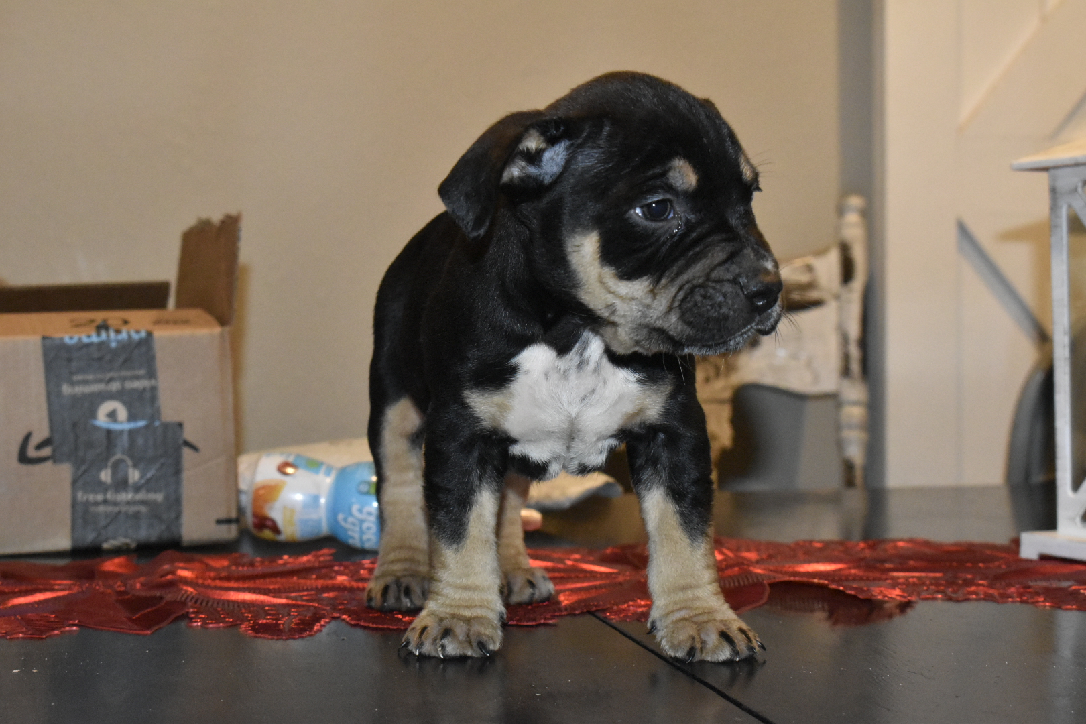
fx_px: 2036
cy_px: 362
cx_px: 543
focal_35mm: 68
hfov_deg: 29.9
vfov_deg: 20.2
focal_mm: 45
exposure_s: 1/200
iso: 5600
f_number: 8
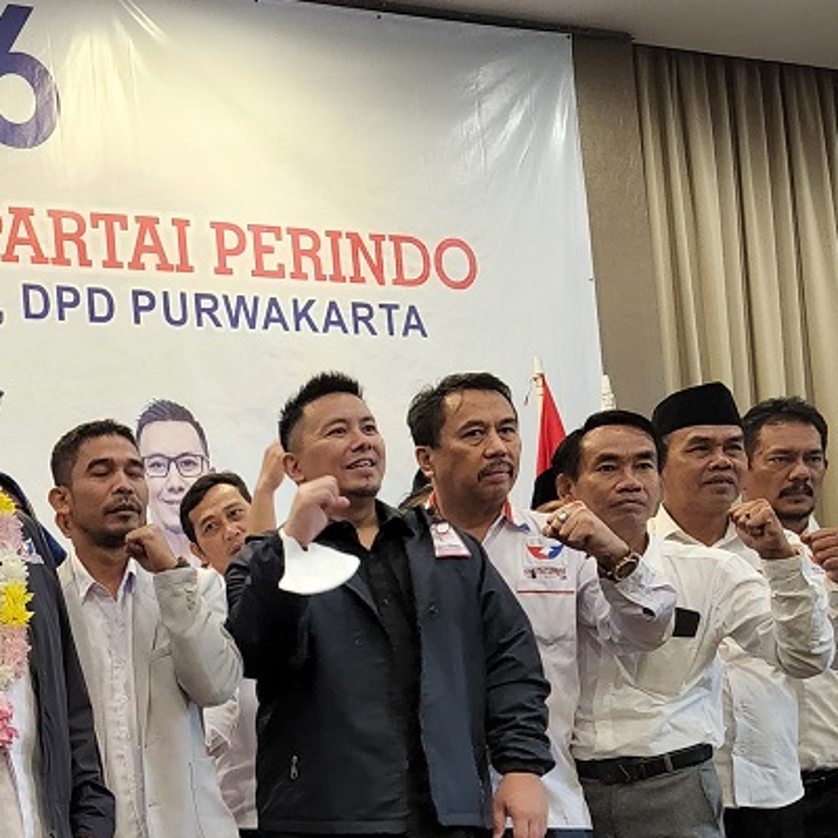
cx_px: -82
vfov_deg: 27.4
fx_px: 1671
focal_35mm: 61
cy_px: 716
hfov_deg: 26.0
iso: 640
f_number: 1.8
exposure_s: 1/120
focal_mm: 5.4
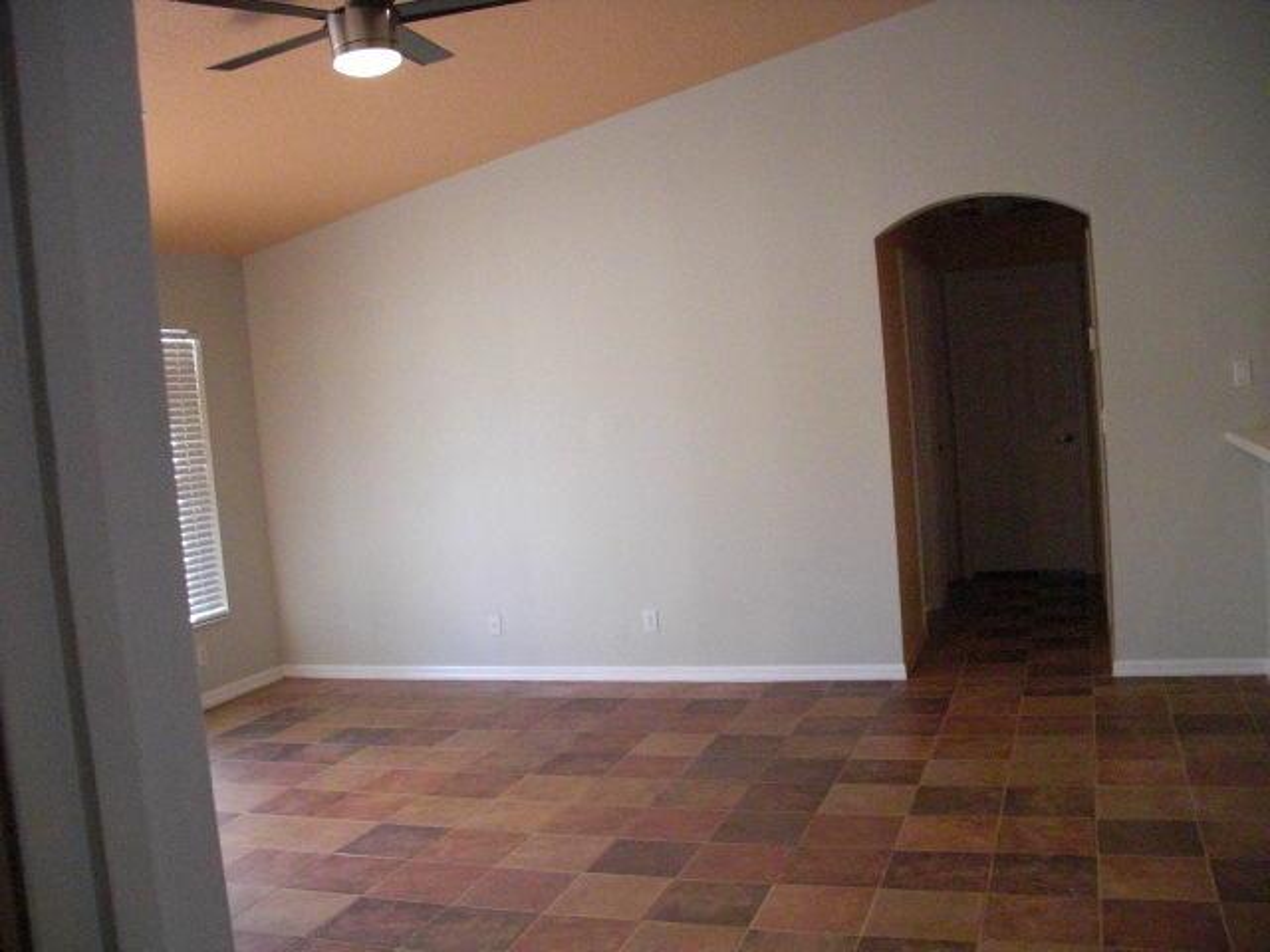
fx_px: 1321
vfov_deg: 39.7
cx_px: 635
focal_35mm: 36
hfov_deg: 51.4
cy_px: 476
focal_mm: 6.3
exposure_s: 1/125
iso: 800
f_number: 2.8
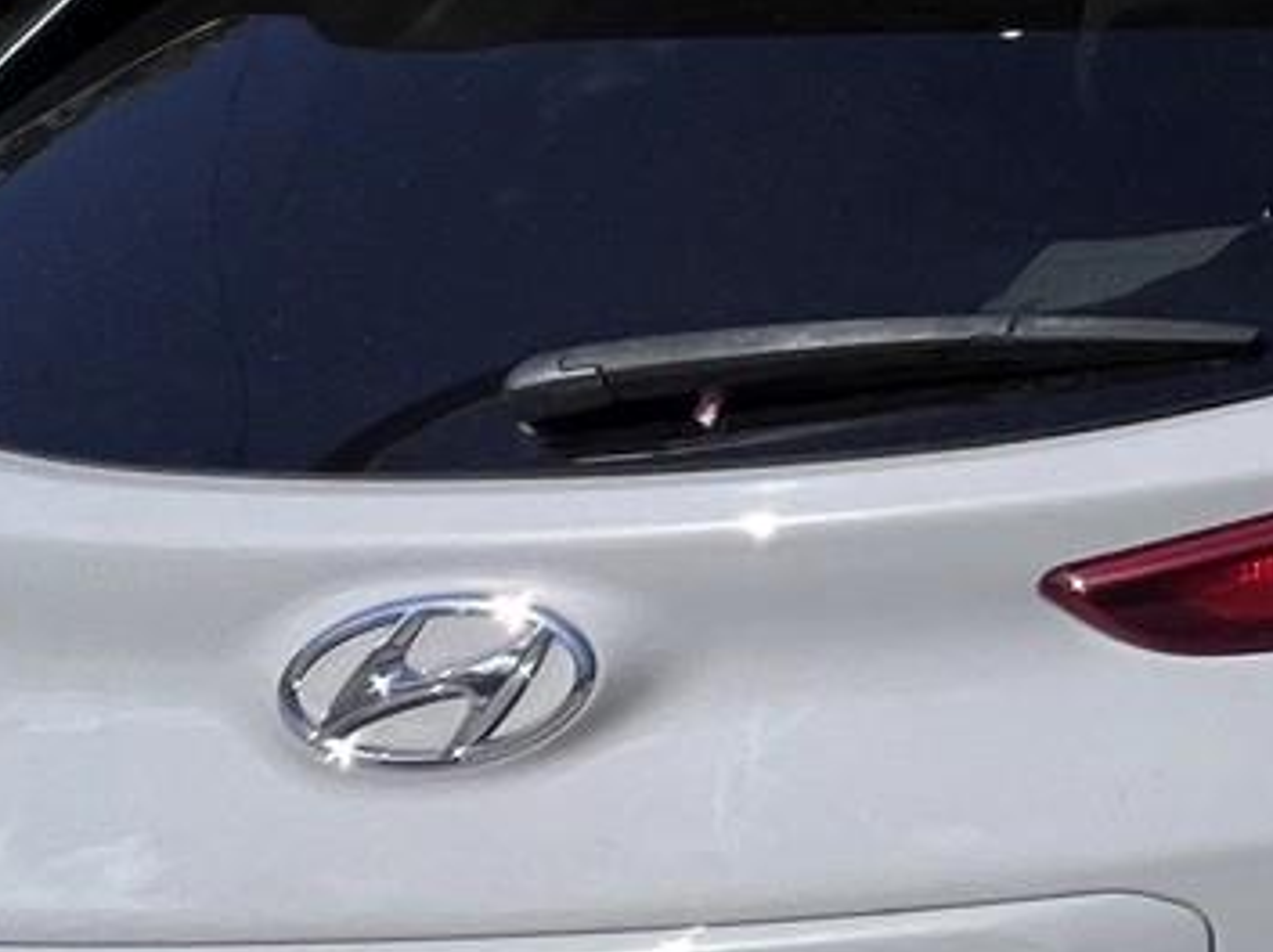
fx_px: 2168
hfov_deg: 20.1
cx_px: 2441
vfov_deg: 19.4
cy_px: -707
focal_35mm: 59
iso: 32
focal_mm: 1.57
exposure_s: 1/2874
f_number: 1.8
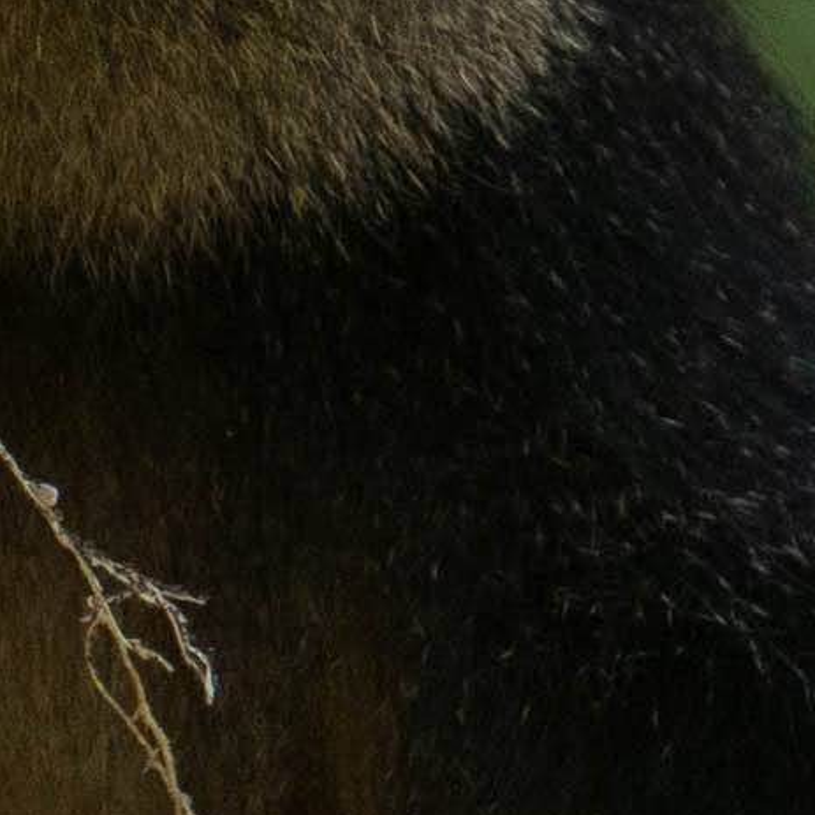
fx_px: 63636
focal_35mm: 2389
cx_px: 183
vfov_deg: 0.7
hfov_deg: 0.7
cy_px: -720
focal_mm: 202
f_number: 5.6
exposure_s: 1/1000
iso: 640
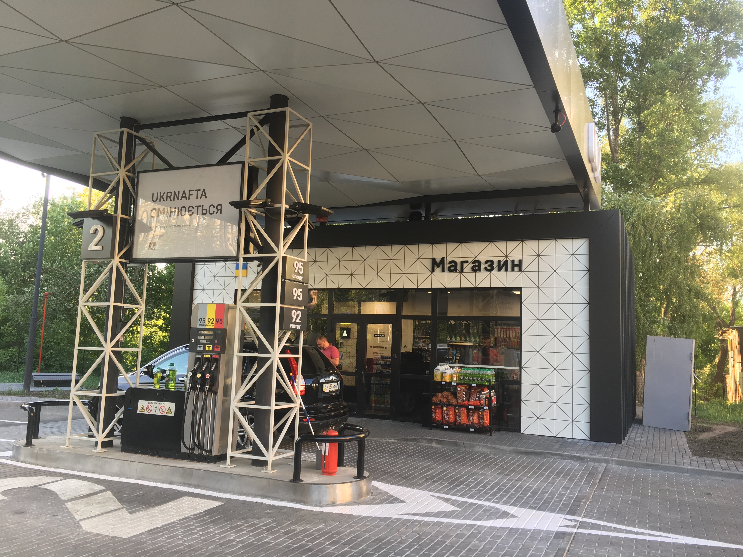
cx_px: 372
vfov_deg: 48.2
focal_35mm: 29
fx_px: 622
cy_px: 278
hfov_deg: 61.7
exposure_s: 1/50
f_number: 2.2
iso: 25
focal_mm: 4.15
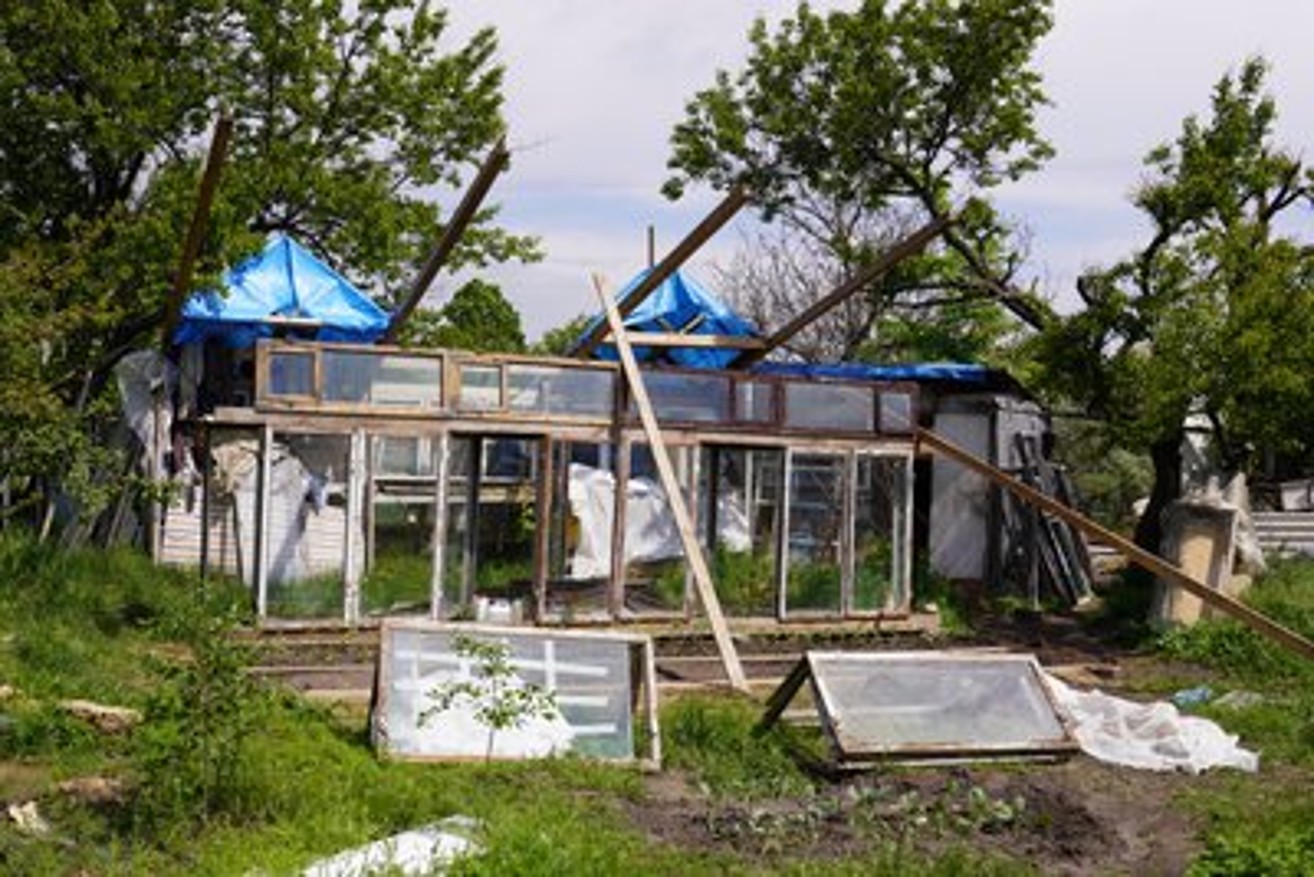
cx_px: 657
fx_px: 1314
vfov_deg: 36.9
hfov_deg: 53.1
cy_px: 438
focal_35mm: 36
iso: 100
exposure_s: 1/800
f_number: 5
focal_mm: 24
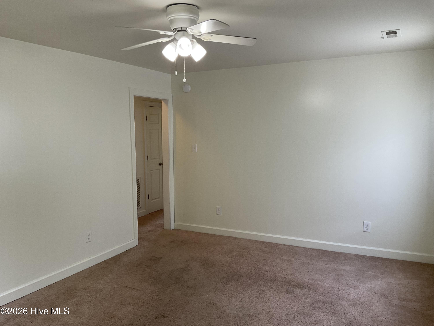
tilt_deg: -5.6
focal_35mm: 29
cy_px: 163
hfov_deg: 61.7
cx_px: 217
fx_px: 364
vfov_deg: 48.2
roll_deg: +1.2
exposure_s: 1/60
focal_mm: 3
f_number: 1.8
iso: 40
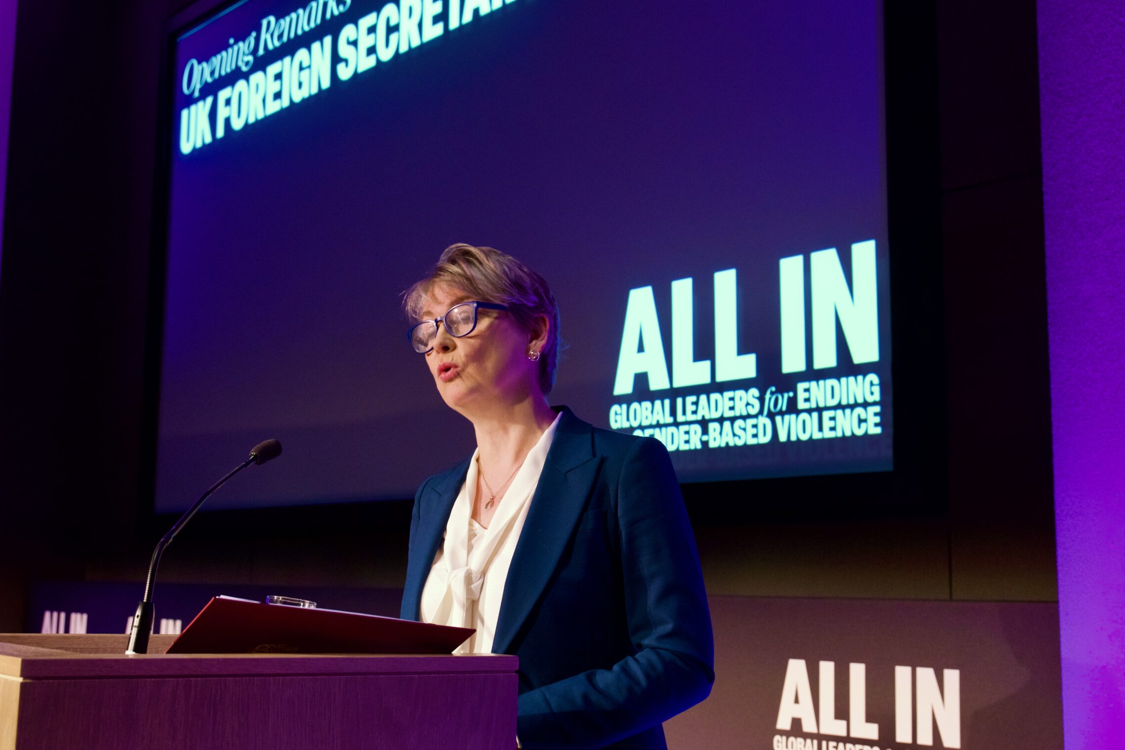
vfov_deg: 30.5
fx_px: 1375
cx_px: 550
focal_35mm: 44
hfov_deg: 44.5
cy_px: 374
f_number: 6.3
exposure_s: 1/30
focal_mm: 39
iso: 4000
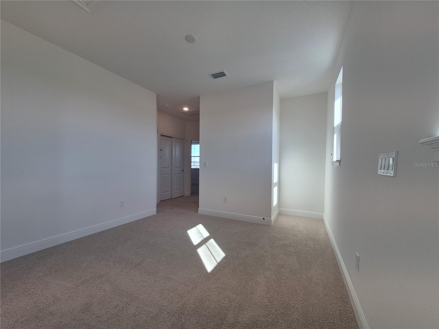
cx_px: 220
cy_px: 164
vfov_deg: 89.9
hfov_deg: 106.2
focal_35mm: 13
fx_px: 165
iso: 50
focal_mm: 1.74
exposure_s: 1/184
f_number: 2.2
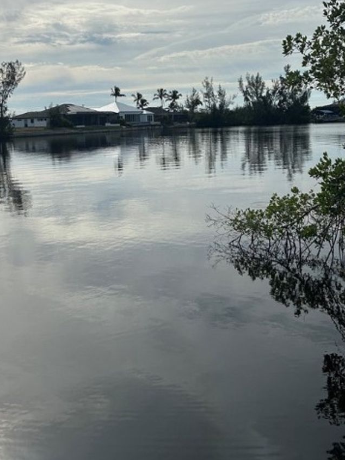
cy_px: 145
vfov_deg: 44.0
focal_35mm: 42
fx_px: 558
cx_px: 164
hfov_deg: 34.4
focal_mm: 5.7
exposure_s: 1/12658
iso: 50
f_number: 1.5
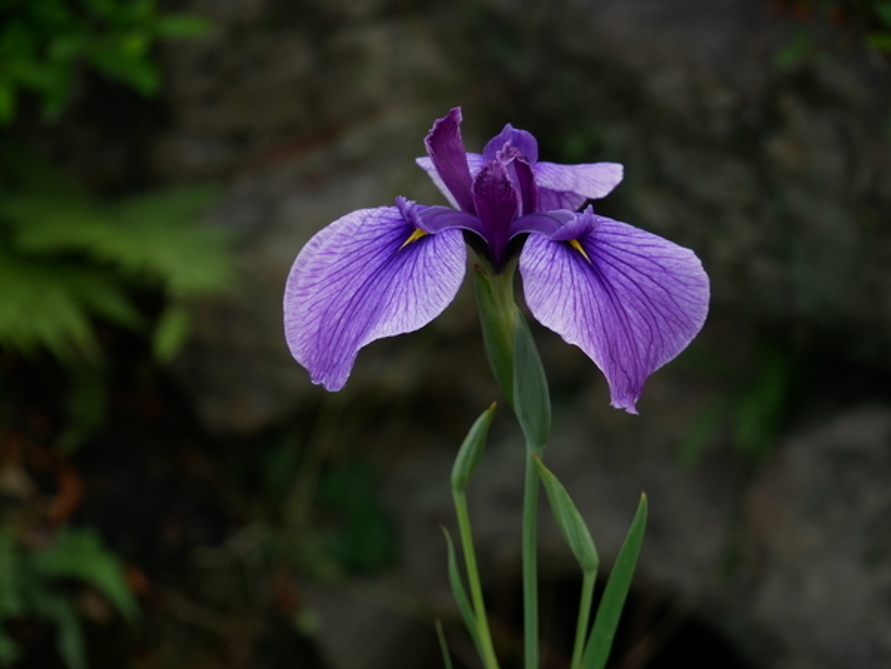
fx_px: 3091
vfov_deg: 12.4
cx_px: 446
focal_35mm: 120
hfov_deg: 16.4
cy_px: 334
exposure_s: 1/200
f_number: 5.6
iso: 200
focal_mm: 60
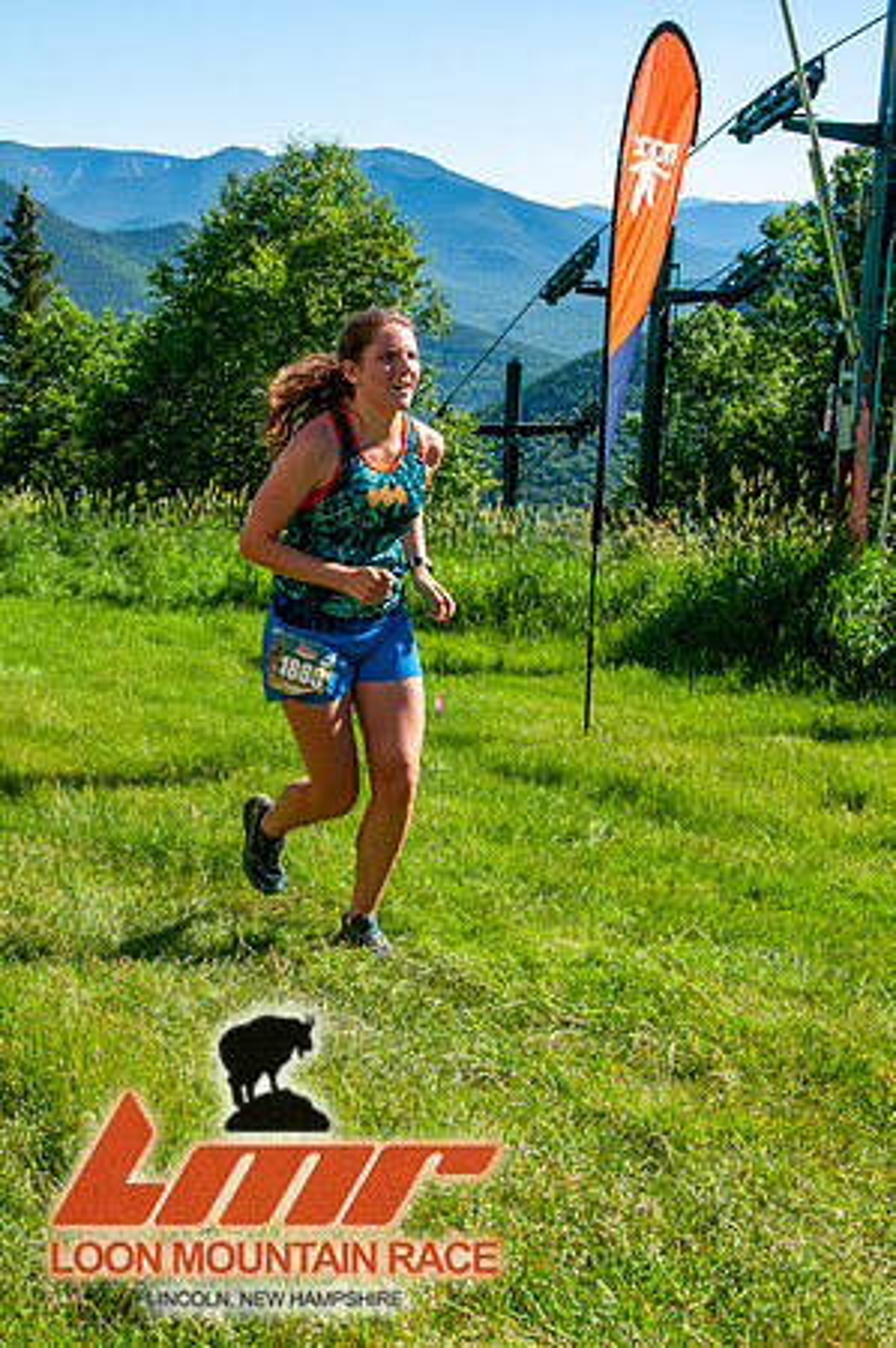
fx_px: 1908
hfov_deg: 26.4
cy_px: 674
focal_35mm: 51
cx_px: 448
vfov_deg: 38.9
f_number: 8
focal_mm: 34
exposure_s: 1/400
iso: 200
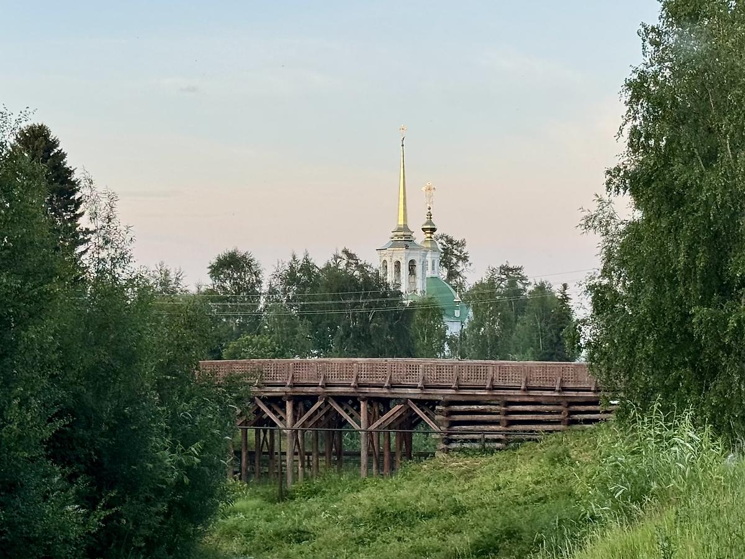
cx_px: 372
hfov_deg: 39.7
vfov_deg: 30.3
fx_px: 1033
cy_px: 280
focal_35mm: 48
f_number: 1.78
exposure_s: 1/854
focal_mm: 6.76
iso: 64
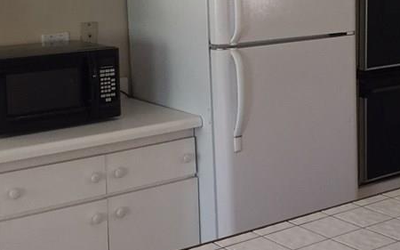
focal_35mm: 70
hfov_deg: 29.3
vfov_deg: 18.5
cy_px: 64
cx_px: 241
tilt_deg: -7.9
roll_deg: -1.2
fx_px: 763
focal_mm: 4.15
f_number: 2.2
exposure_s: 1/30
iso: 50
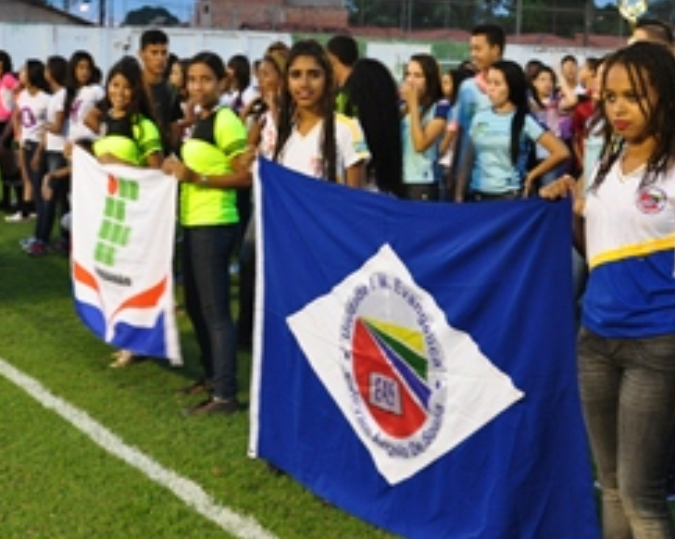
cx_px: 319
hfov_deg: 29.2
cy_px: 308
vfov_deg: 23.5
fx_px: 1295
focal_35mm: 65
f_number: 6.3
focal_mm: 25
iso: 800
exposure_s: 1/13
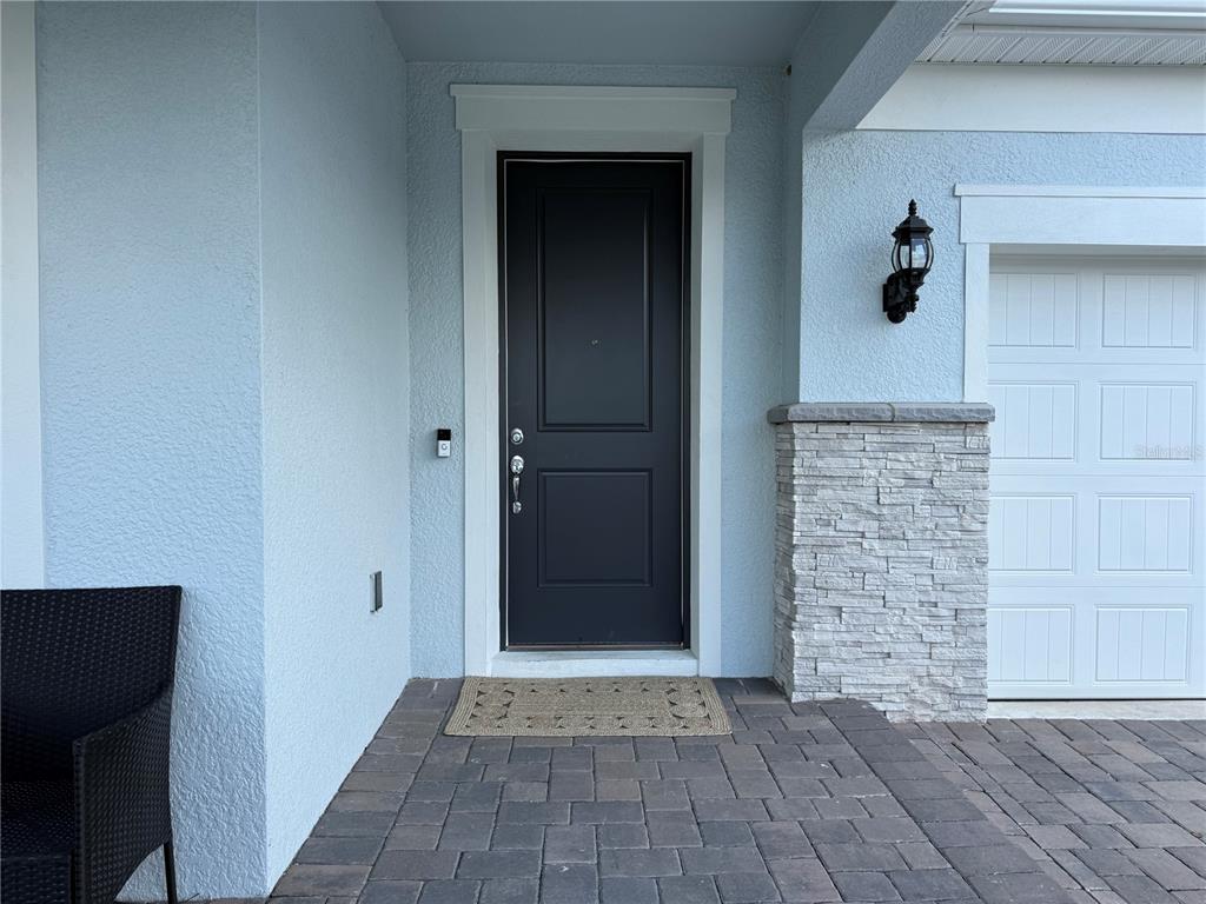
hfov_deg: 71.6
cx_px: 603
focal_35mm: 24
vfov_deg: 56.8
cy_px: 452
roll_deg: -0.3
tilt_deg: -1.7
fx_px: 836
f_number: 1.78
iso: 80
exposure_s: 1/1437
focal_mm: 6.76
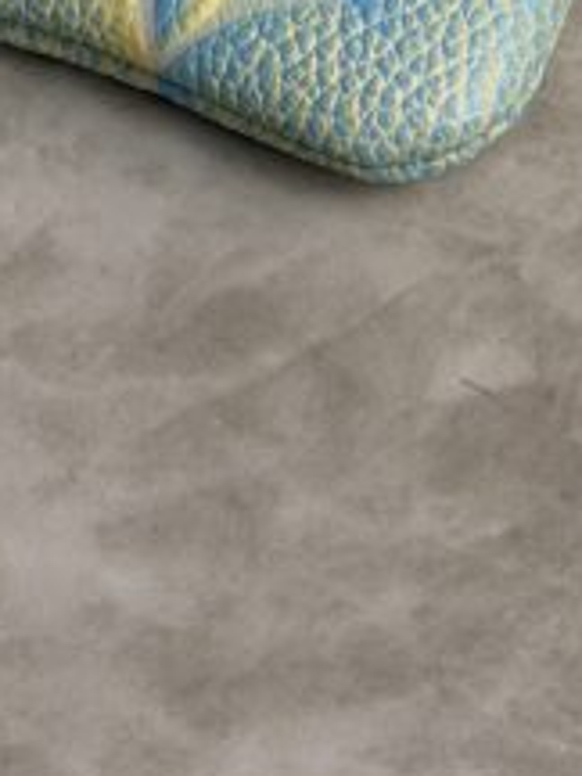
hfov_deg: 8.3
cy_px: -93
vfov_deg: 11.0
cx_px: 144
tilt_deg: -60.6
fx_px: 3990
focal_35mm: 178
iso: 64
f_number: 1.78
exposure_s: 1/302
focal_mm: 6.76
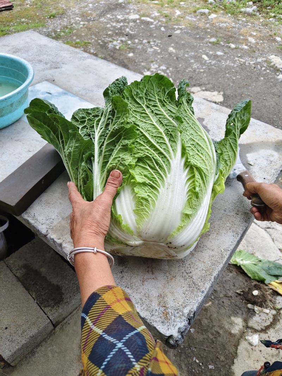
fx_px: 250
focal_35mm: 23
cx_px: 141
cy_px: 188
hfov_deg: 58.9
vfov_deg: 73.9
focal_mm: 5.56
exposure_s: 1/604
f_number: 1.88
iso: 50
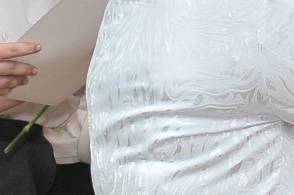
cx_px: 465
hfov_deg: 5.4
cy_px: 1
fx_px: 3106
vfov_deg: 3.6
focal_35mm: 381
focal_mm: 35
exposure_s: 1/160
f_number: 4.5
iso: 320
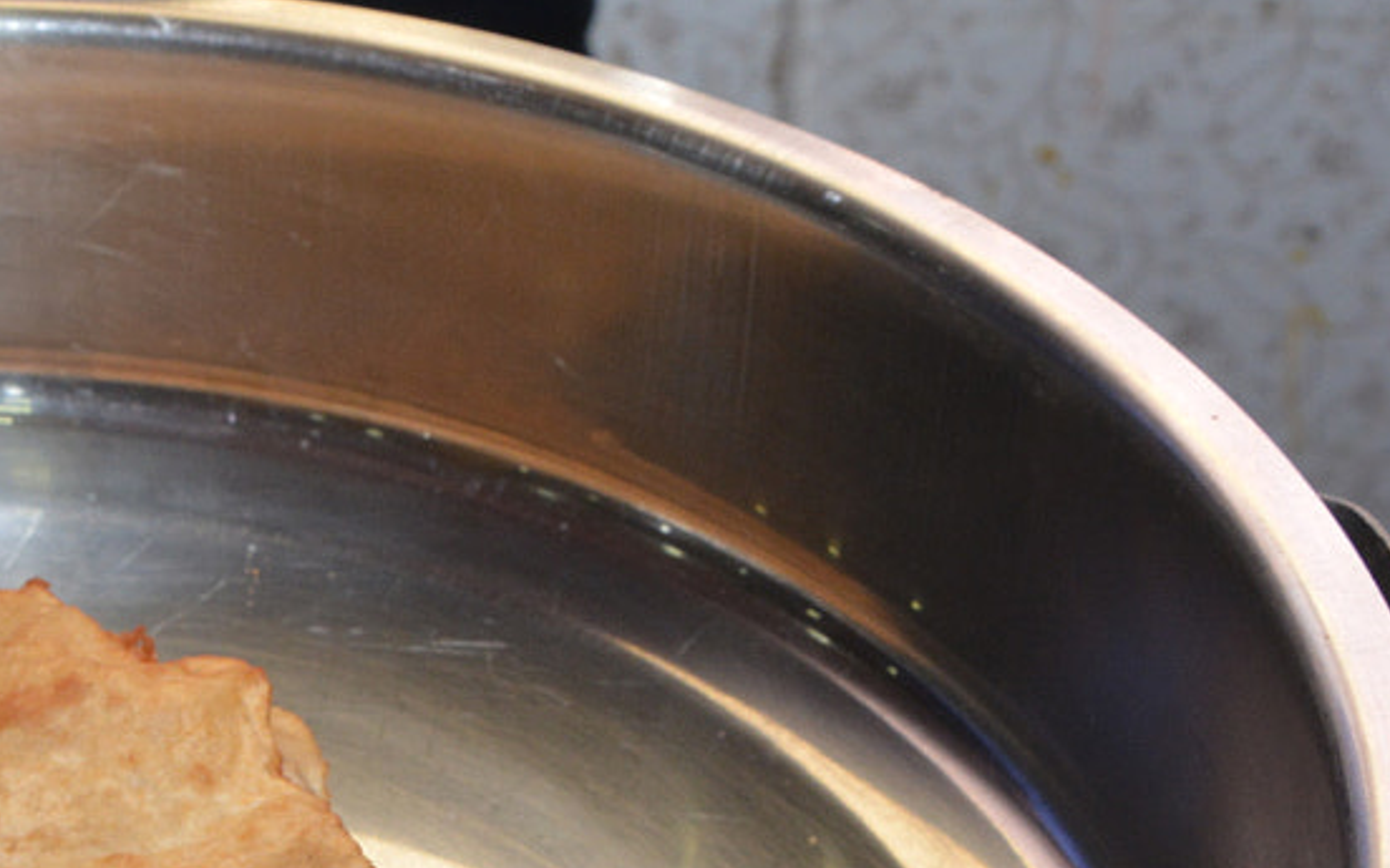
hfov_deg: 15.3
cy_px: 1069
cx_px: -181
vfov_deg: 9.7
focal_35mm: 133
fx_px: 5038
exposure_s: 1/125
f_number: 10
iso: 640
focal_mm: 30
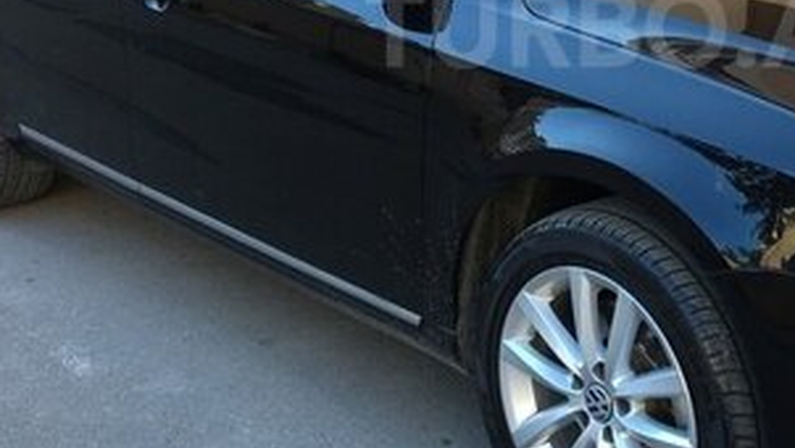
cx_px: 634
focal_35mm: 69
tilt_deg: -10.8
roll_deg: -0.5
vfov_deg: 17.2
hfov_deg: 29.9
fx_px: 1455
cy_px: 28
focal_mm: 4.15
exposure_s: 1/116
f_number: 2.2
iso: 25
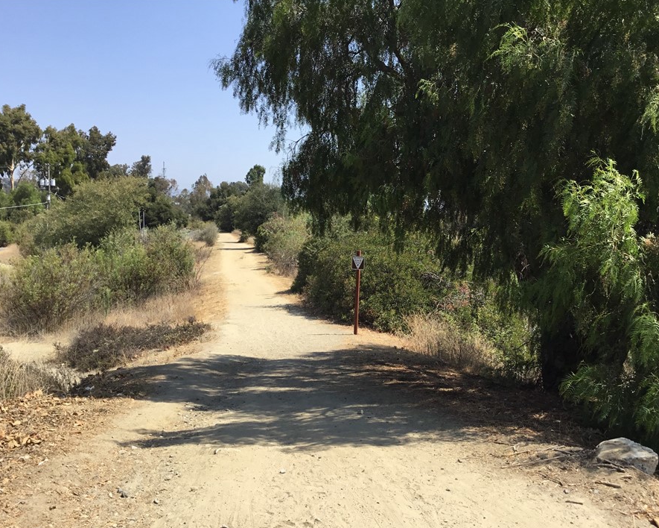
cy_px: 283
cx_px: 348
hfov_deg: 51.5
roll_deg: -0.8
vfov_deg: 42.2
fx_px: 683
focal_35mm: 35
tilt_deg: -6.1
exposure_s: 1/981
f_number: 2.4
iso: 25
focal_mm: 3.3
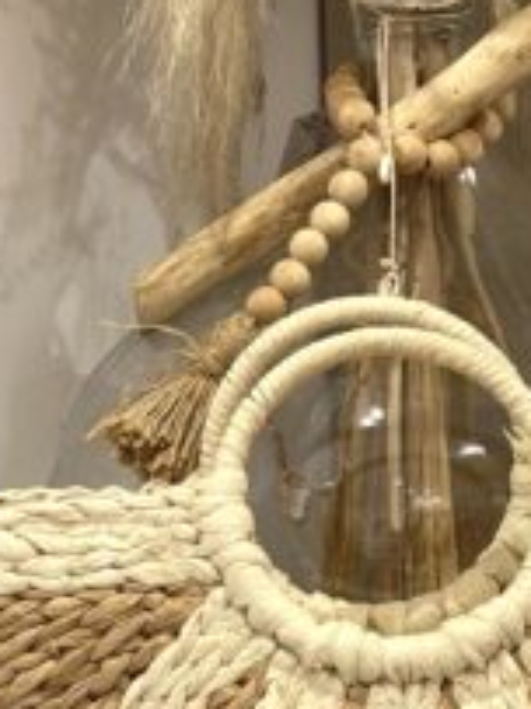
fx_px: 2580
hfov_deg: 11.7
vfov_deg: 15.6
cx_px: 360
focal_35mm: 126
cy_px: 513
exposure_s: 1/50
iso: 125
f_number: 2.2
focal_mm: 7.5
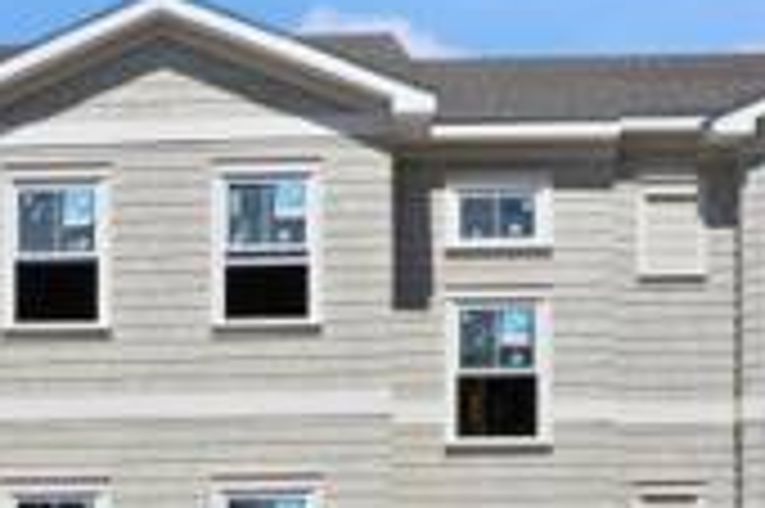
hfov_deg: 24.0
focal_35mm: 83
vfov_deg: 15.8
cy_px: 605
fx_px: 1762
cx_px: 122
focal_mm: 8.38
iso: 110
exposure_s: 1/1250
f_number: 2.8
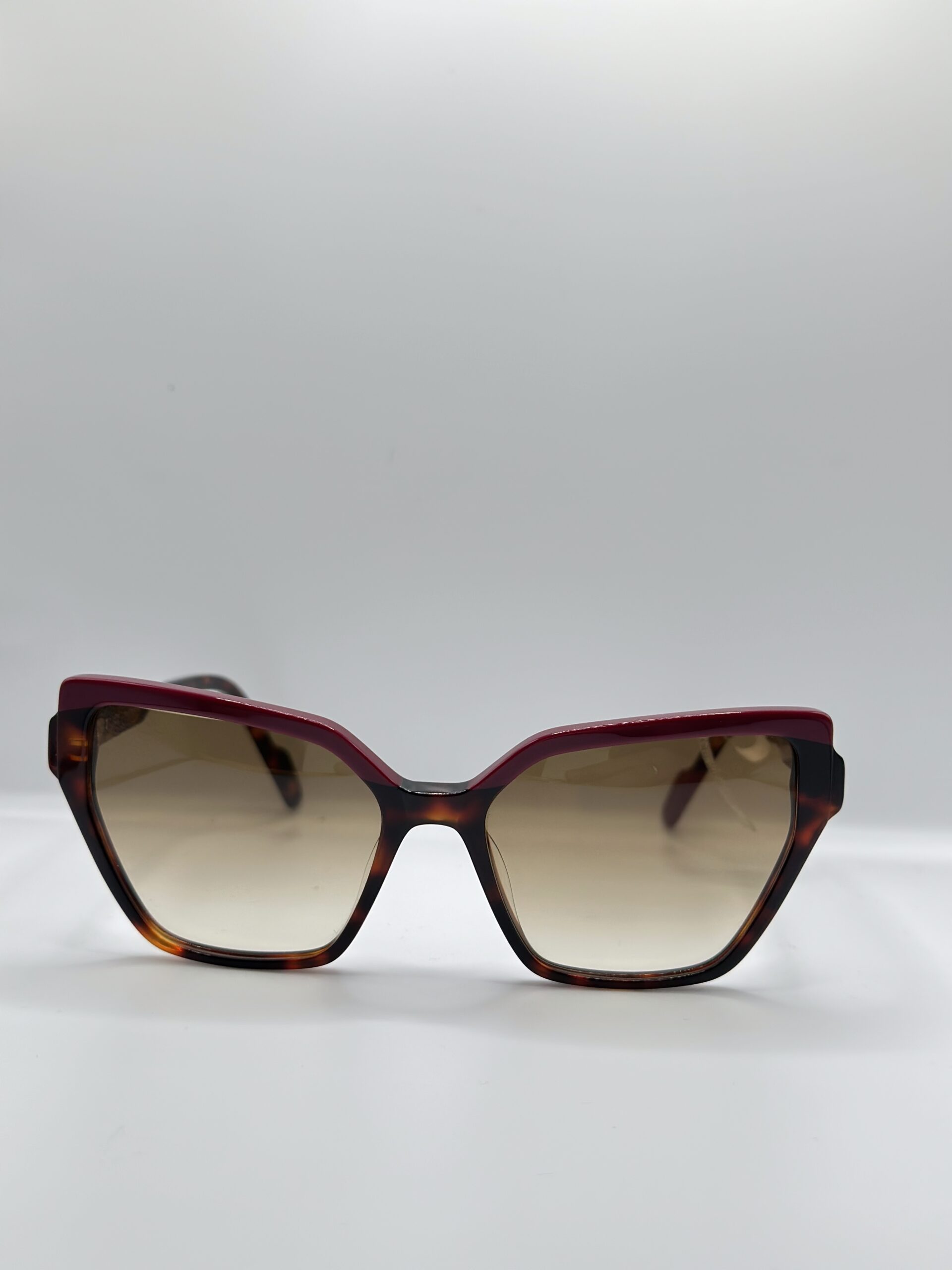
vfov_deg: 39.7
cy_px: 635
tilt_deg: -27.5
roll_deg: -0.9
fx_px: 1760
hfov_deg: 30.3
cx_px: 476
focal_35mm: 48
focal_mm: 6.86
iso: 80
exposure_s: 1/442
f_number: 1.78
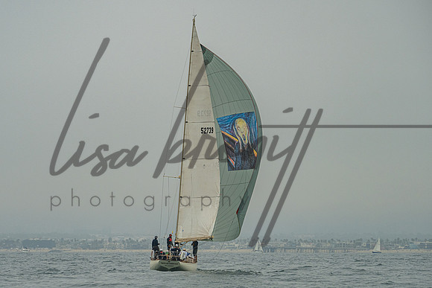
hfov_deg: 11.6
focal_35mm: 178
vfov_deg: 7.7
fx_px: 2131
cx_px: 180
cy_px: 177
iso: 400
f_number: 6.3
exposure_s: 1/3200
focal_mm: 130
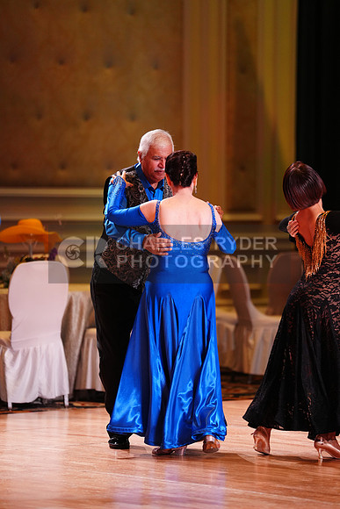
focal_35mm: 200
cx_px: 170
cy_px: 254
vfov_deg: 10.3
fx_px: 2831
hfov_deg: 6.9
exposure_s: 1/250
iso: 1250
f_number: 2.8
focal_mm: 200
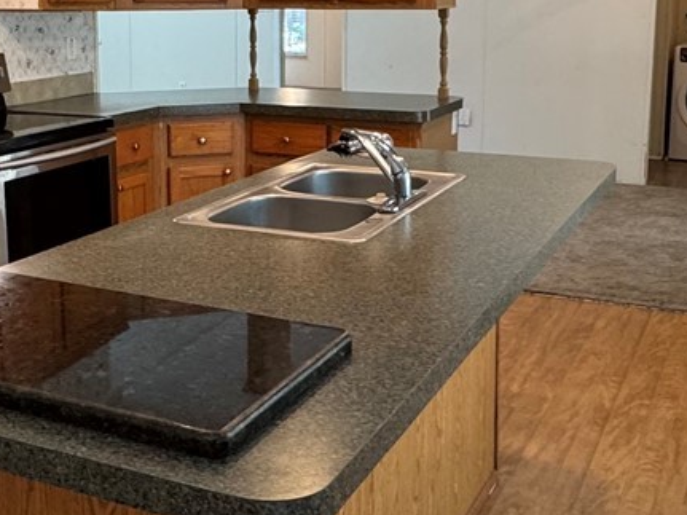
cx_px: 263
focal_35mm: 52
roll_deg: -0.2
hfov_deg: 36.6
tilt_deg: -9.4
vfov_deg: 27.7
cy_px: 150
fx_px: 1032
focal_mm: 2.22
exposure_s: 1/60
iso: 250
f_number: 2.2
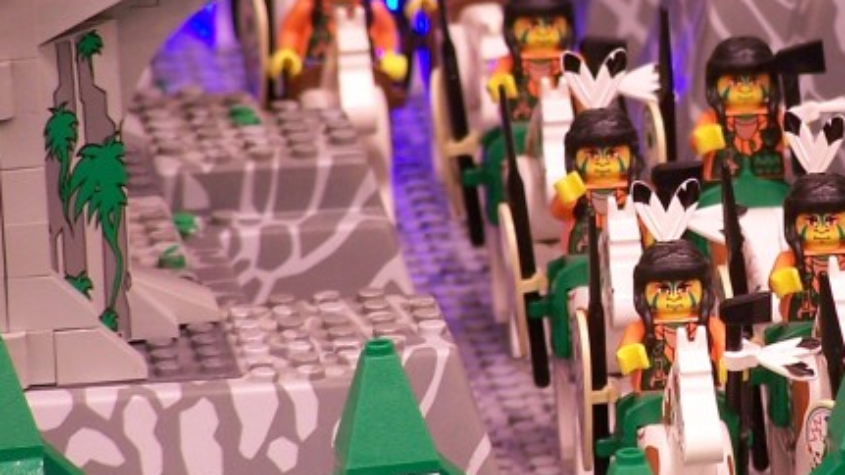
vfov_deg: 1.8
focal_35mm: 668
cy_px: 169
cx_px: 749
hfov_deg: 3.2
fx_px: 14961
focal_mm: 42.8
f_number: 3.6
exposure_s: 1/2
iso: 80
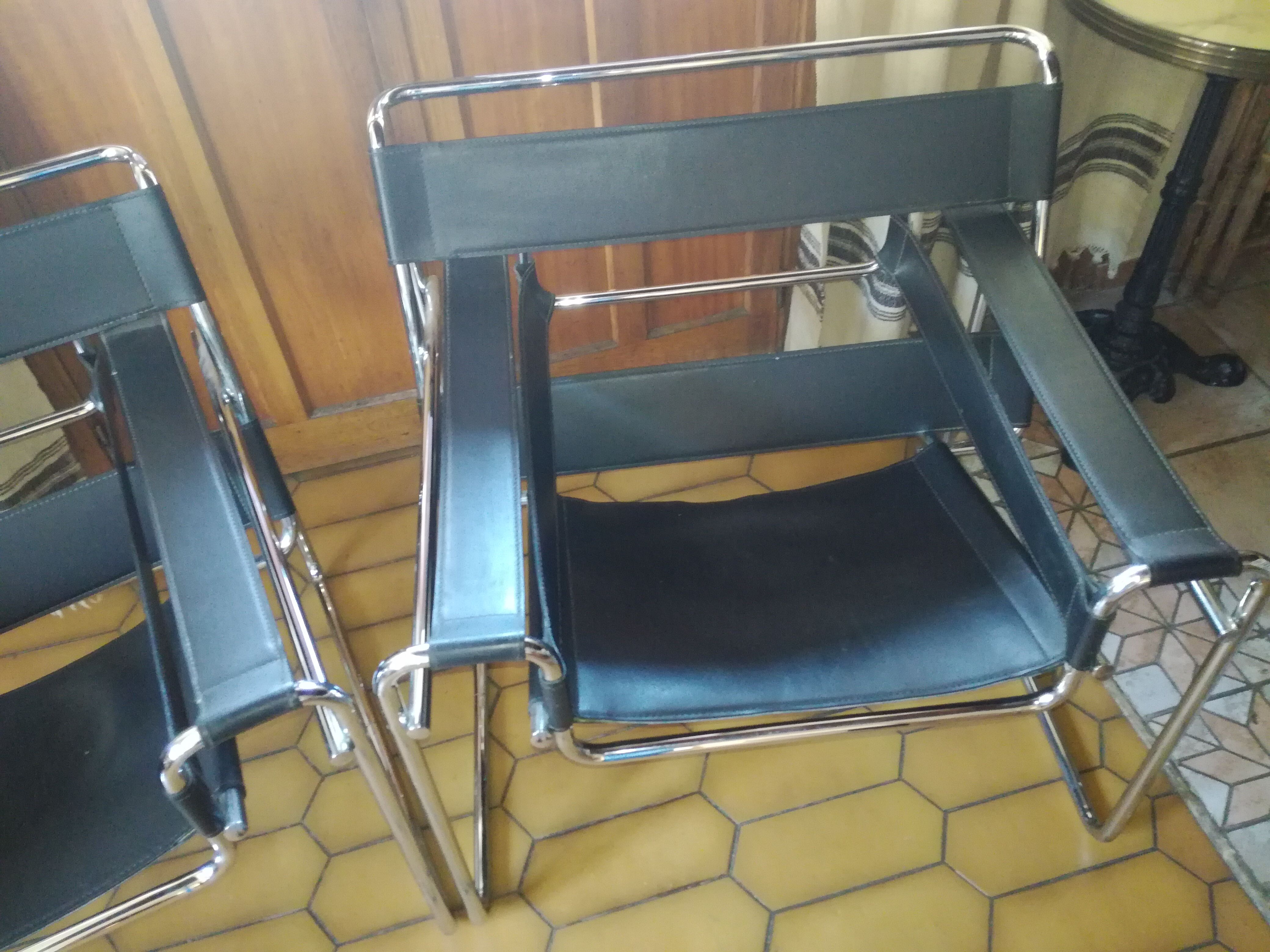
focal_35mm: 27
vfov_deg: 51.4
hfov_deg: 65.3
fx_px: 991
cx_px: 635
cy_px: 476
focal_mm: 3.79
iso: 640
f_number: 2
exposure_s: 1/16.7
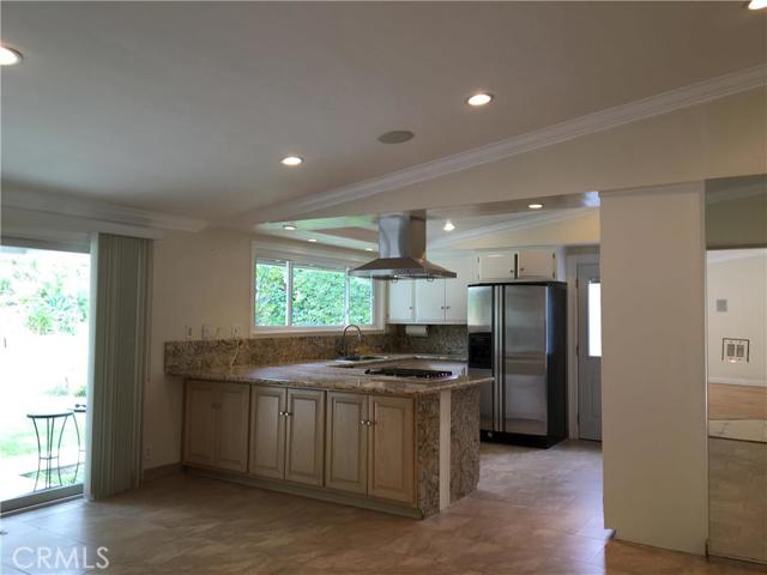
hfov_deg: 61.7
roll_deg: -0.6
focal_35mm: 29
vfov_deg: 48.2
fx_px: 643
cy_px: 288
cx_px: 384
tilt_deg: +3.4
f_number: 2.2
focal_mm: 4.15
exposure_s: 1/40
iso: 25
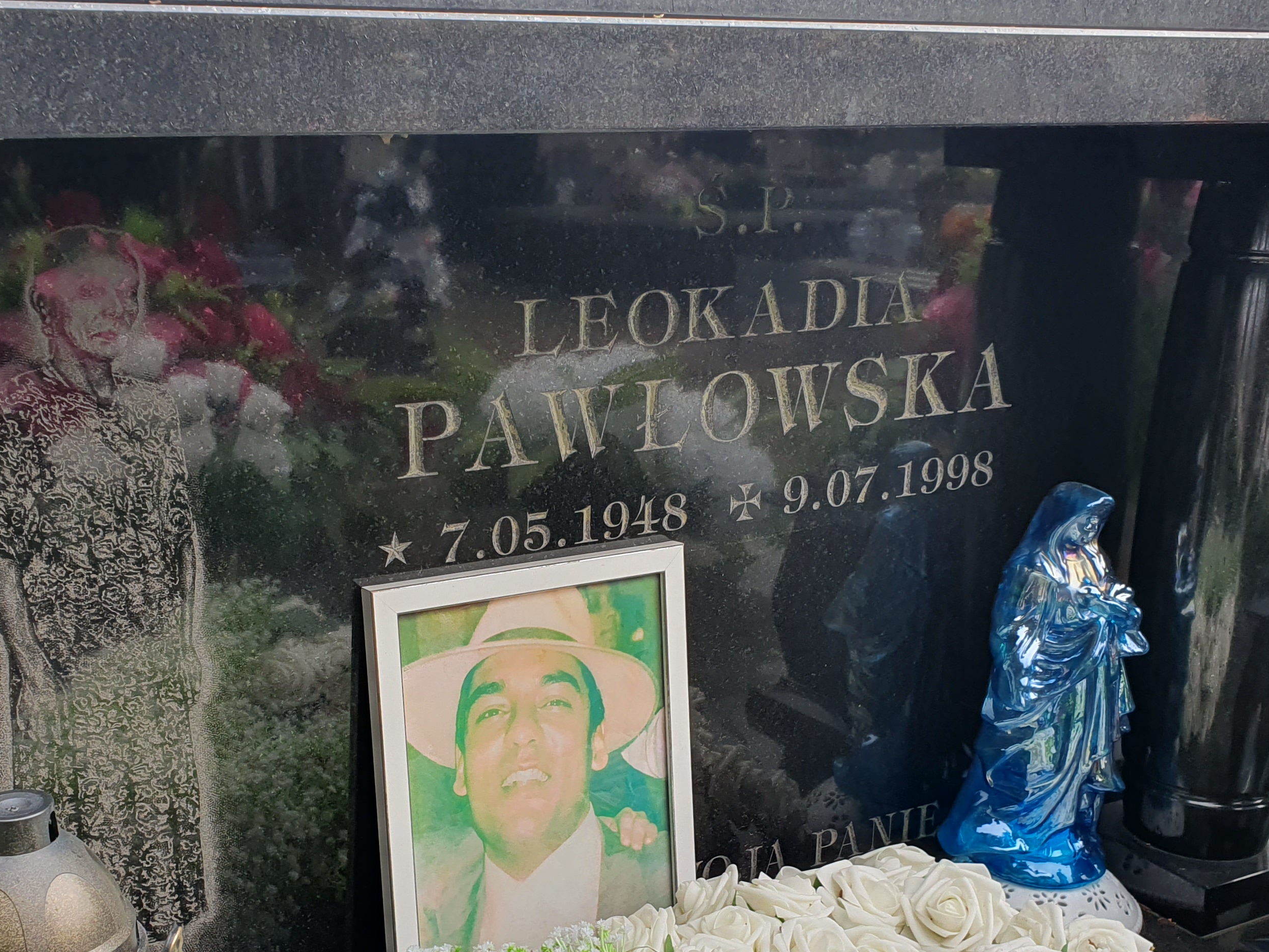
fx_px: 1540
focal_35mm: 42
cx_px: 533
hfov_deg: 44.6
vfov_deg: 34.2
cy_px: 596
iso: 50
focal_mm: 4.32
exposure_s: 1/198
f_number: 2.4
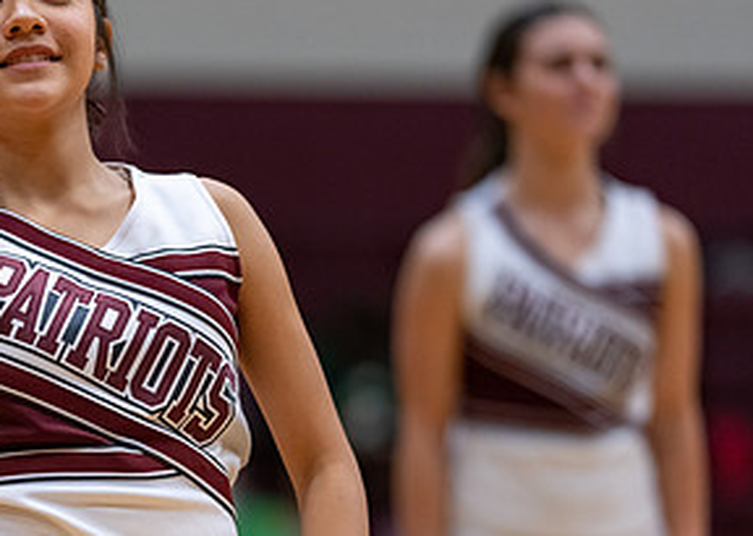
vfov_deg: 5.0
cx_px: 50
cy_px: 410
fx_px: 6088
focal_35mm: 285
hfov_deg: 7.1
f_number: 1.8
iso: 1250
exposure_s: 1/1000
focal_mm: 135
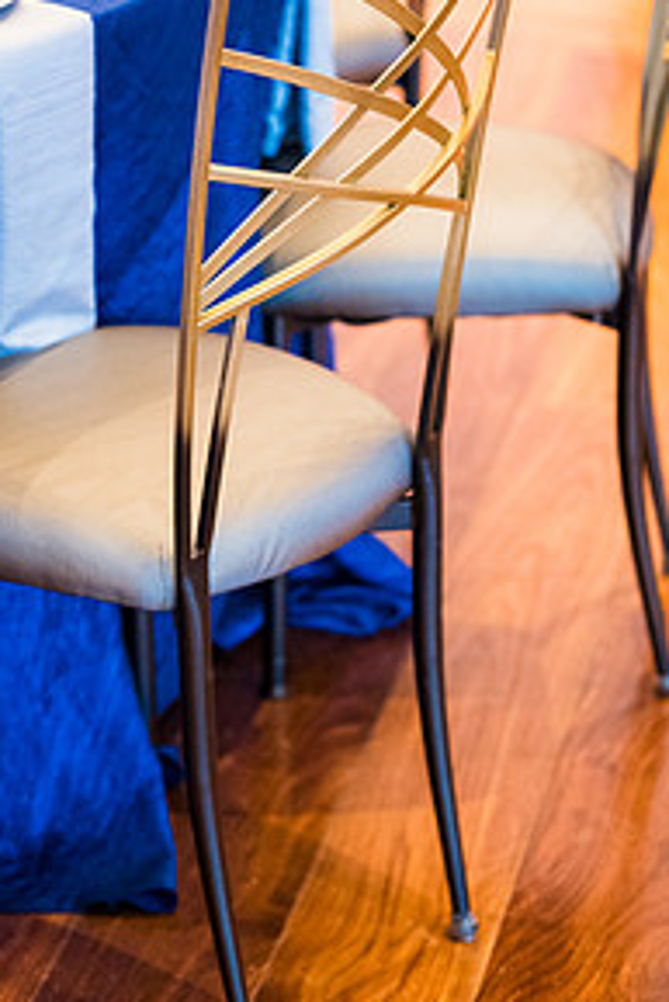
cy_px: 281
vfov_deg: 15.2
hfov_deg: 10.2
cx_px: 267
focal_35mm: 134
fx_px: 3730
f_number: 2.8
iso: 6400
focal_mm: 86
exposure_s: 1/100
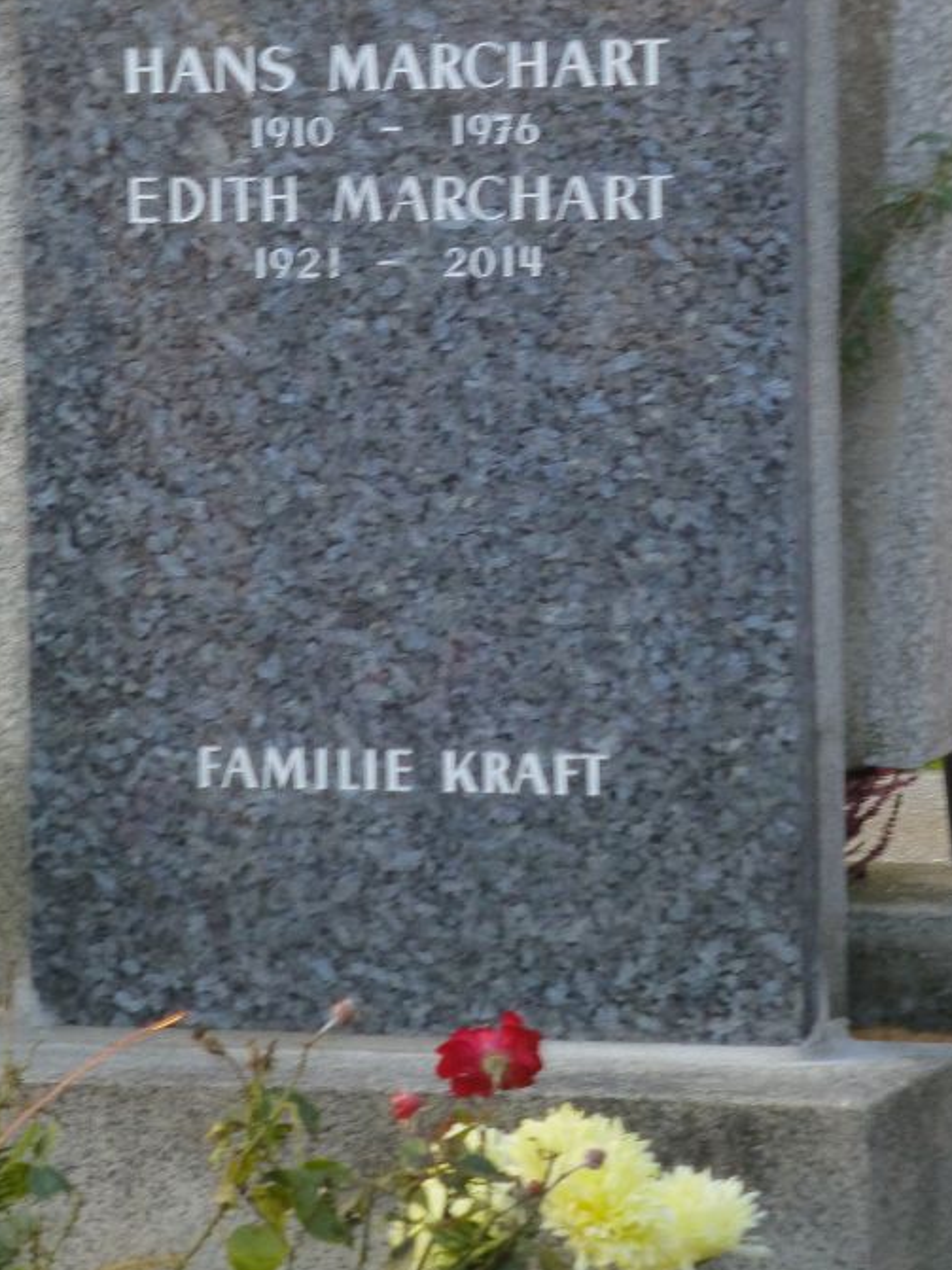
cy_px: 294
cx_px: 418
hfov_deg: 8.1
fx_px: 6713
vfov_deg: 10.8
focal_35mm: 183
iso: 320
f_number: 5.3
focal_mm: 20.6
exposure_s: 1/80
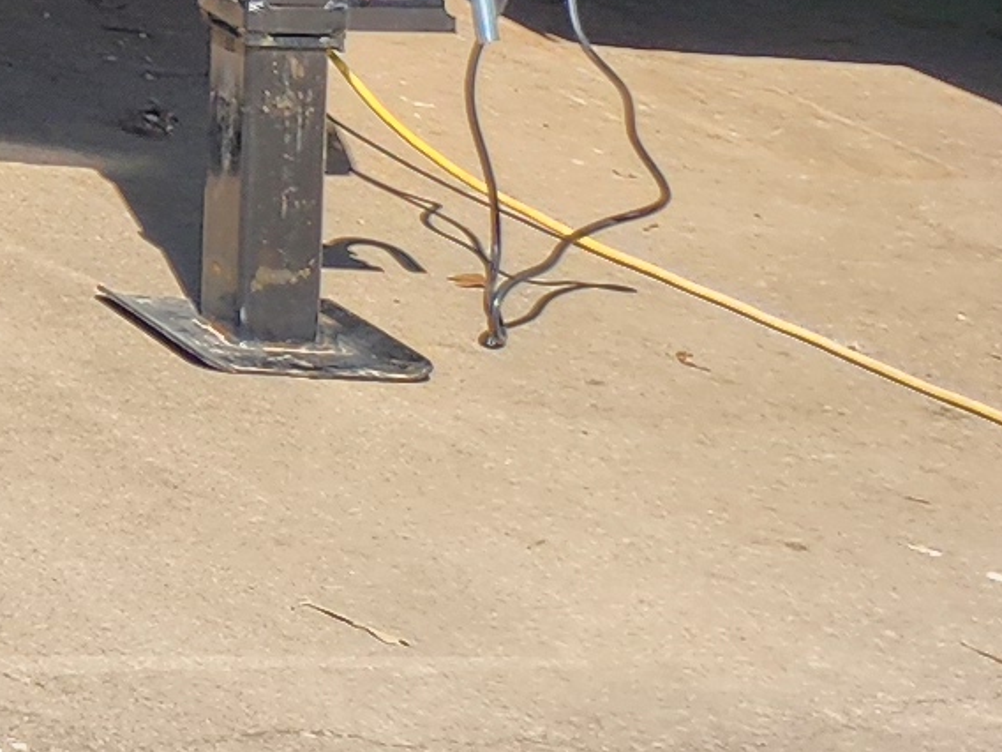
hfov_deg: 8.8
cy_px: -1250
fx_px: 4689
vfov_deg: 8.2
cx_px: -2422
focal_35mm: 162
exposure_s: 1/445
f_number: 1.8
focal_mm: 6.4
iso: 12
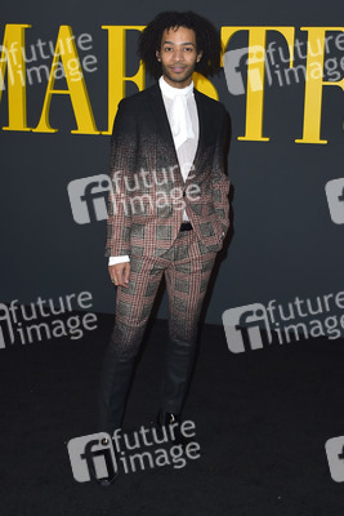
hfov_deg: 31.9
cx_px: 172
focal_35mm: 42
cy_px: 258
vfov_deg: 46.4
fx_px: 601
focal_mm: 42
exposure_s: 1/250
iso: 320
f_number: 6.3
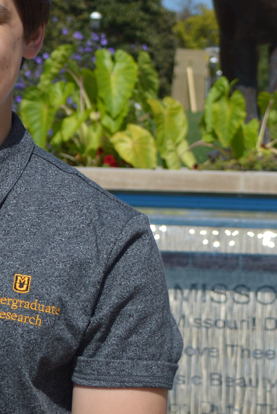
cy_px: 123
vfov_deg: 15.7
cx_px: 86
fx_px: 1499
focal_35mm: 130
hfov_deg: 10.5
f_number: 5
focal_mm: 38
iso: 100
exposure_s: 1/800
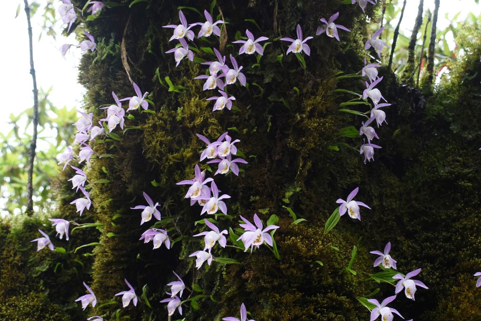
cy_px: 173
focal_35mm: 68
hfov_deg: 29.6
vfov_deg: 20.0
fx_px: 909
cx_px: 290
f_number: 6.3
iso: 320
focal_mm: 32
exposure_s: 1/125
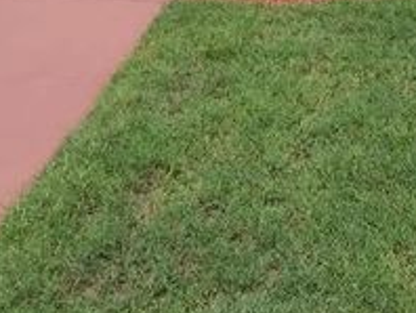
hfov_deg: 26.4
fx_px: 854
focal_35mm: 71
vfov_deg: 18.3
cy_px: -164
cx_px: 382
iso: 125
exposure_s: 1/500
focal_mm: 4
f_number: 6
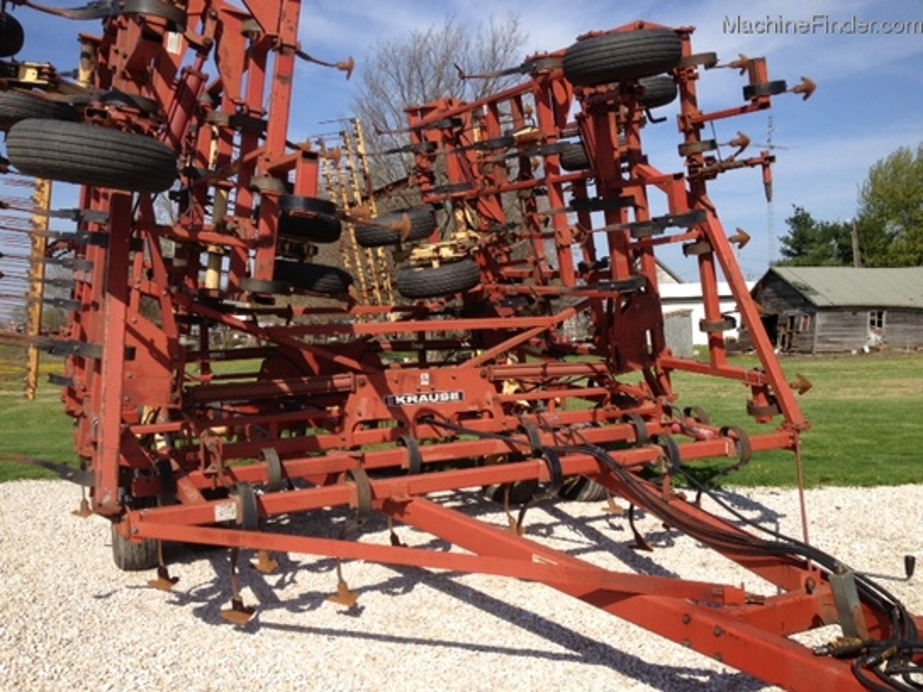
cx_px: 462
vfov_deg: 40.7
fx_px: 933
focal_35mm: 35
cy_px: 346
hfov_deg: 52.6
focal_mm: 4.28
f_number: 2.4
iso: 50
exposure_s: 1/1972
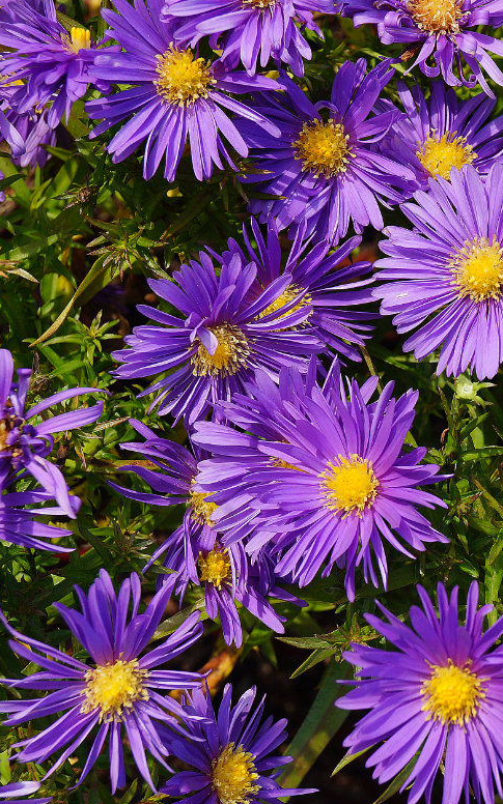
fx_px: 1816
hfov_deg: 15.3
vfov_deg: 25.0
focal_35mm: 83
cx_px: 583
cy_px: 402
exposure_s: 1/100
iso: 100
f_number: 9
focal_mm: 35
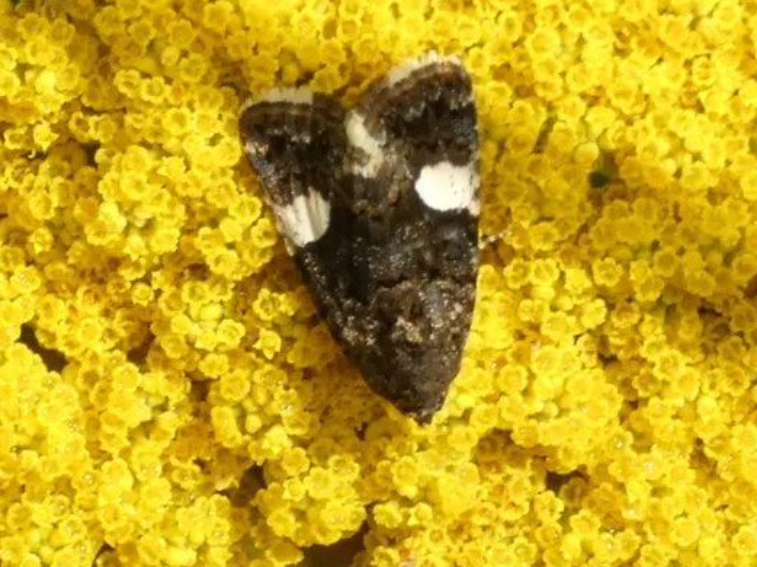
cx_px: 402
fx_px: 4917
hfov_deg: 8.8
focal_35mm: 225
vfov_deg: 6.6
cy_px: 276
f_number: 5.5
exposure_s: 1/125
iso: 80
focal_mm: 32.7
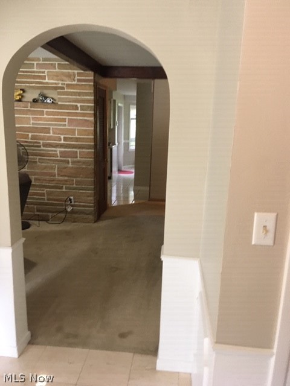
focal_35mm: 29
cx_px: 145
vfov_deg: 61.7
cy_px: 193
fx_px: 324
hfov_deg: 48.2
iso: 125
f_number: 2.2
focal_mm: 4.15
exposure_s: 1/30
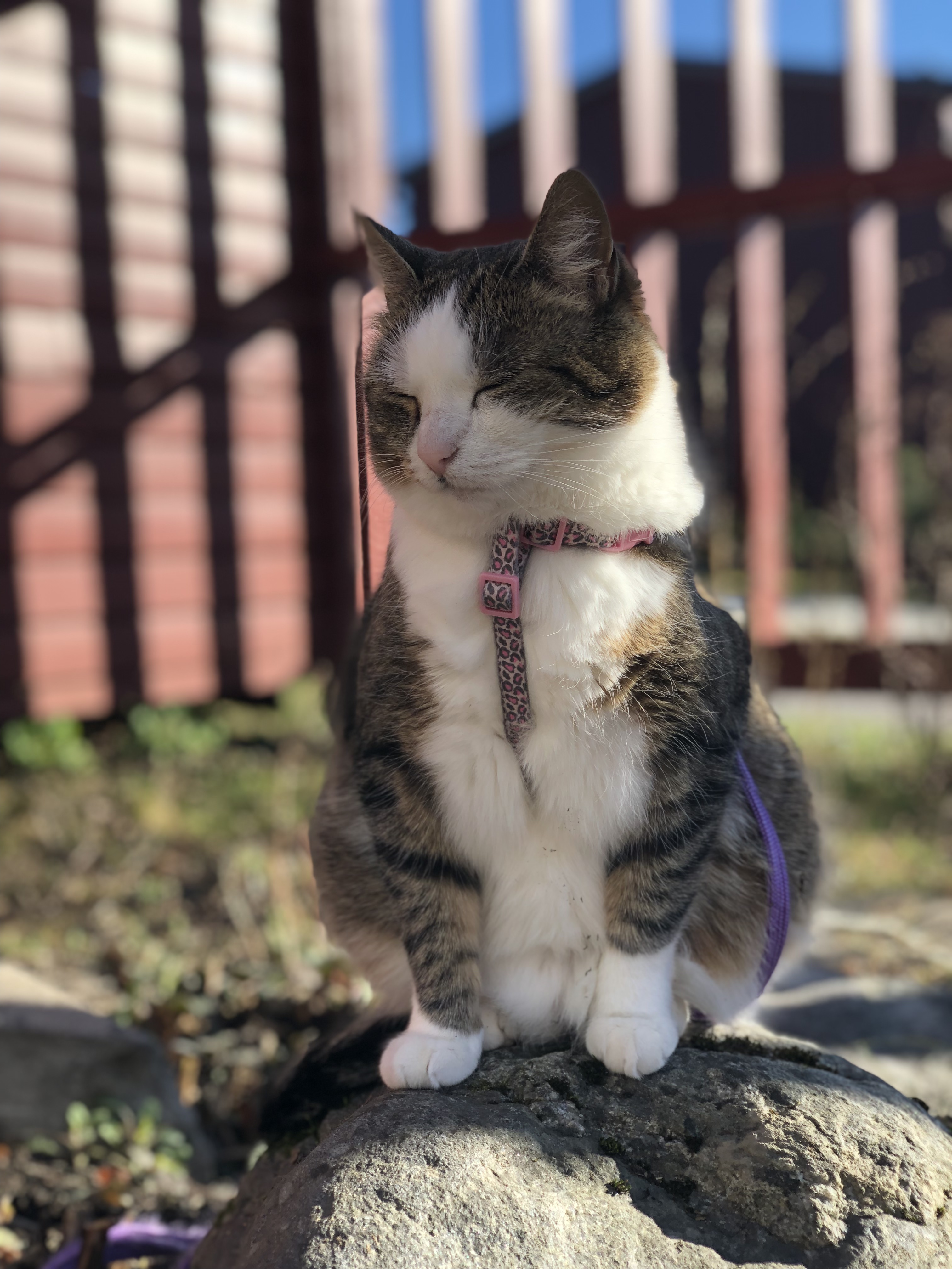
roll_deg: +2.7
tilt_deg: -3.0
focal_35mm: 52
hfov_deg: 28.0
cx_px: 476
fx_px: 1907
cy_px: 634
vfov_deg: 36.8
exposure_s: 1/345
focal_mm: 6
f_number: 2.4
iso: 16
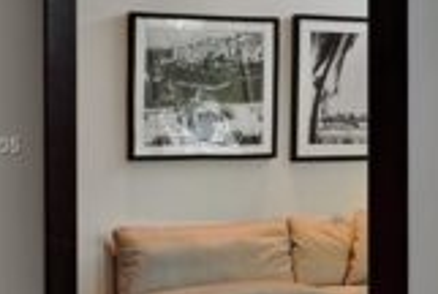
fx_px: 1450
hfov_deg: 15.7
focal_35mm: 119
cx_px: 675
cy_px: 147
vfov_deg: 11.6
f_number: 11
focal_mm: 32
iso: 200
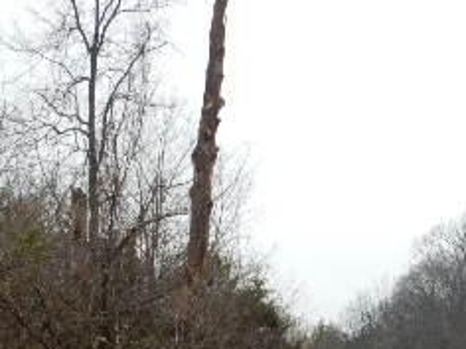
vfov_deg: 8.9
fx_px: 2194
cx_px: 409
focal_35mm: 163
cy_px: 469
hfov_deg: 12.0
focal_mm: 10.7
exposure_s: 1/320
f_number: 4.5
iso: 125
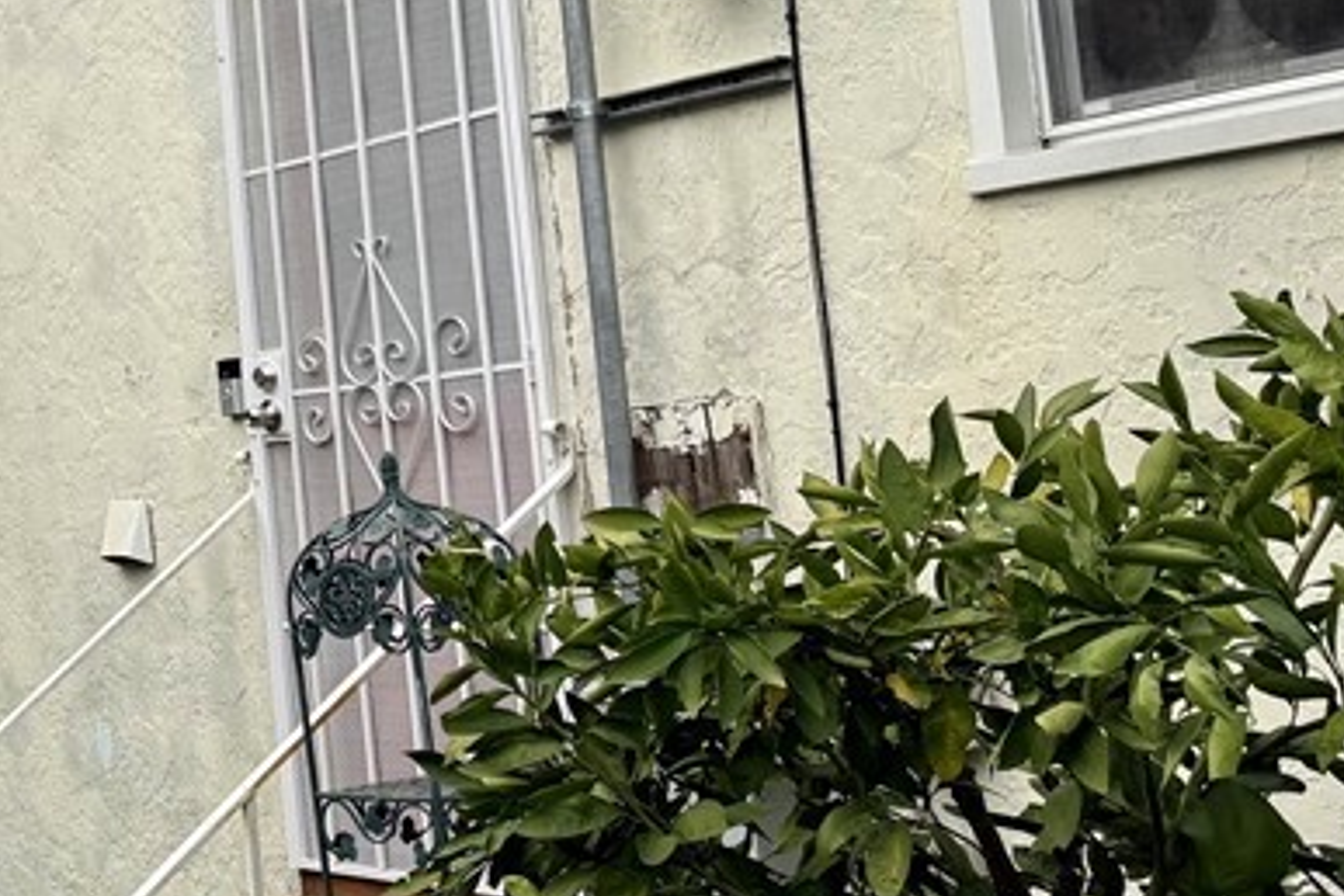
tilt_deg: +6.0
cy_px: 257
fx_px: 2464
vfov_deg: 20.5
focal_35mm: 66
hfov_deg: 26.9
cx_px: -281
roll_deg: +4.6
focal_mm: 6.76
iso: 80
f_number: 1.78
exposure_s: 1/979
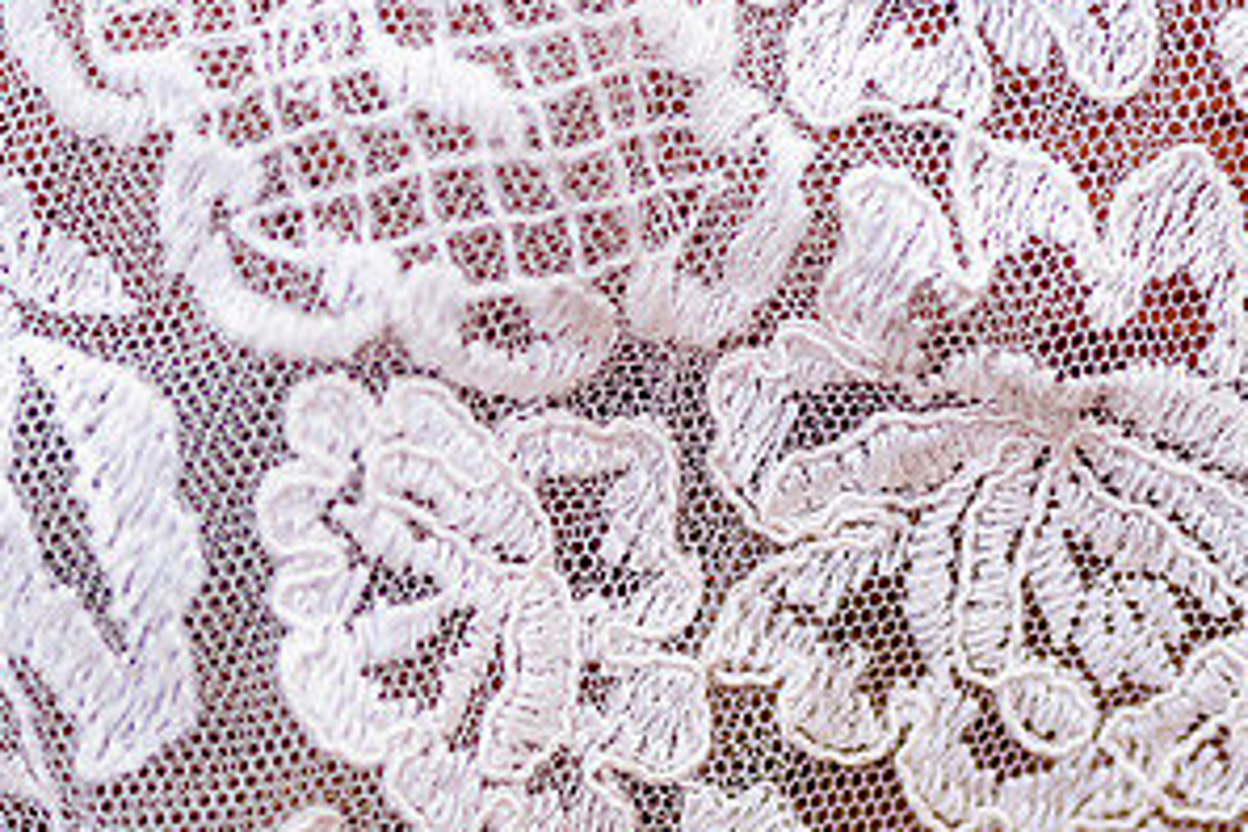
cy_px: 555
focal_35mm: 205
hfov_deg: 10.0
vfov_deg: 6.7
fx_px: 7106
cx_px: 966
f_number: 4
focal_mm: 105
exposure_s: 1/320
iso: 4000
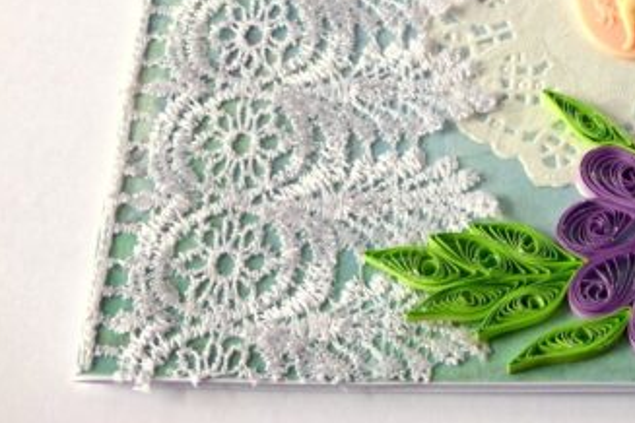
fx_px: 1817
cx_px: 575
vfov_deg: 13.1
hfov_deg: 19.5
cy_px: -8
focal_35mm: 103
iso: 100
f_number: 2.8
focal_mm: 9.8
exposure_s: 1/200
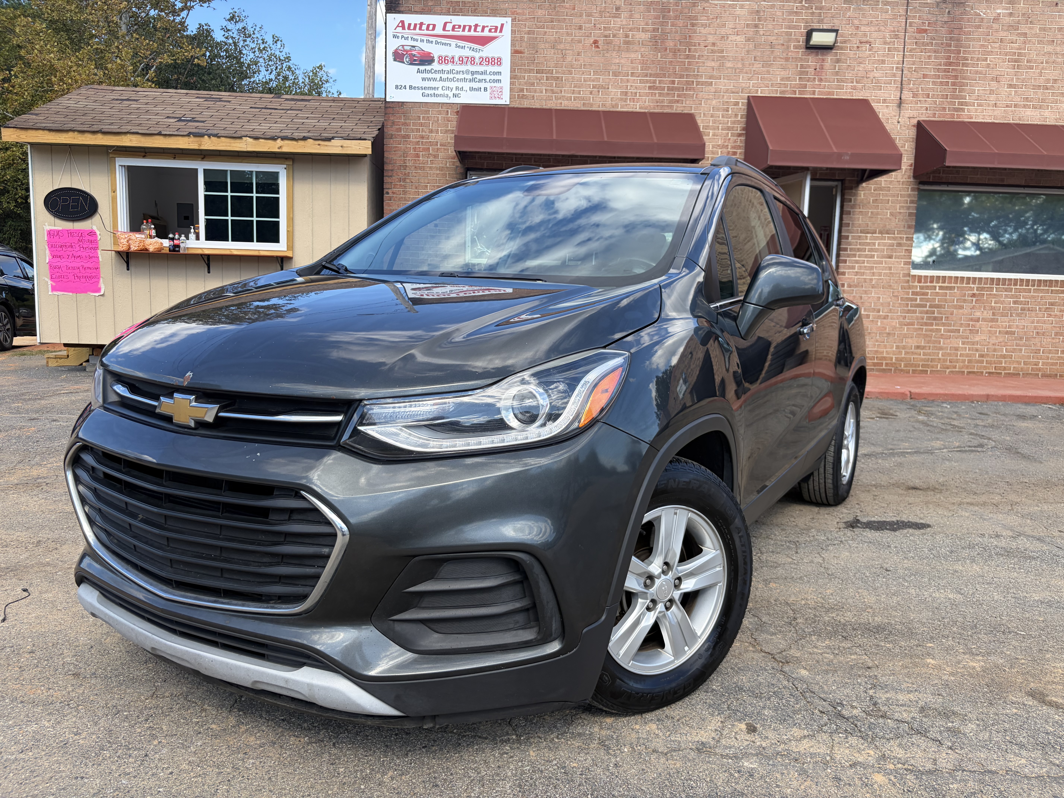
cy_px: 399
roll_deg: -2.2
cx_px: 532
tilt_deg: -6.6
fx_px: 799
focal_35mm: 26
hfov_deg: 67.3
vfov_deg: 53.1
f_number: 1.6
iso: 50
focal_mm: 5.96
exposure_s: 1/1064
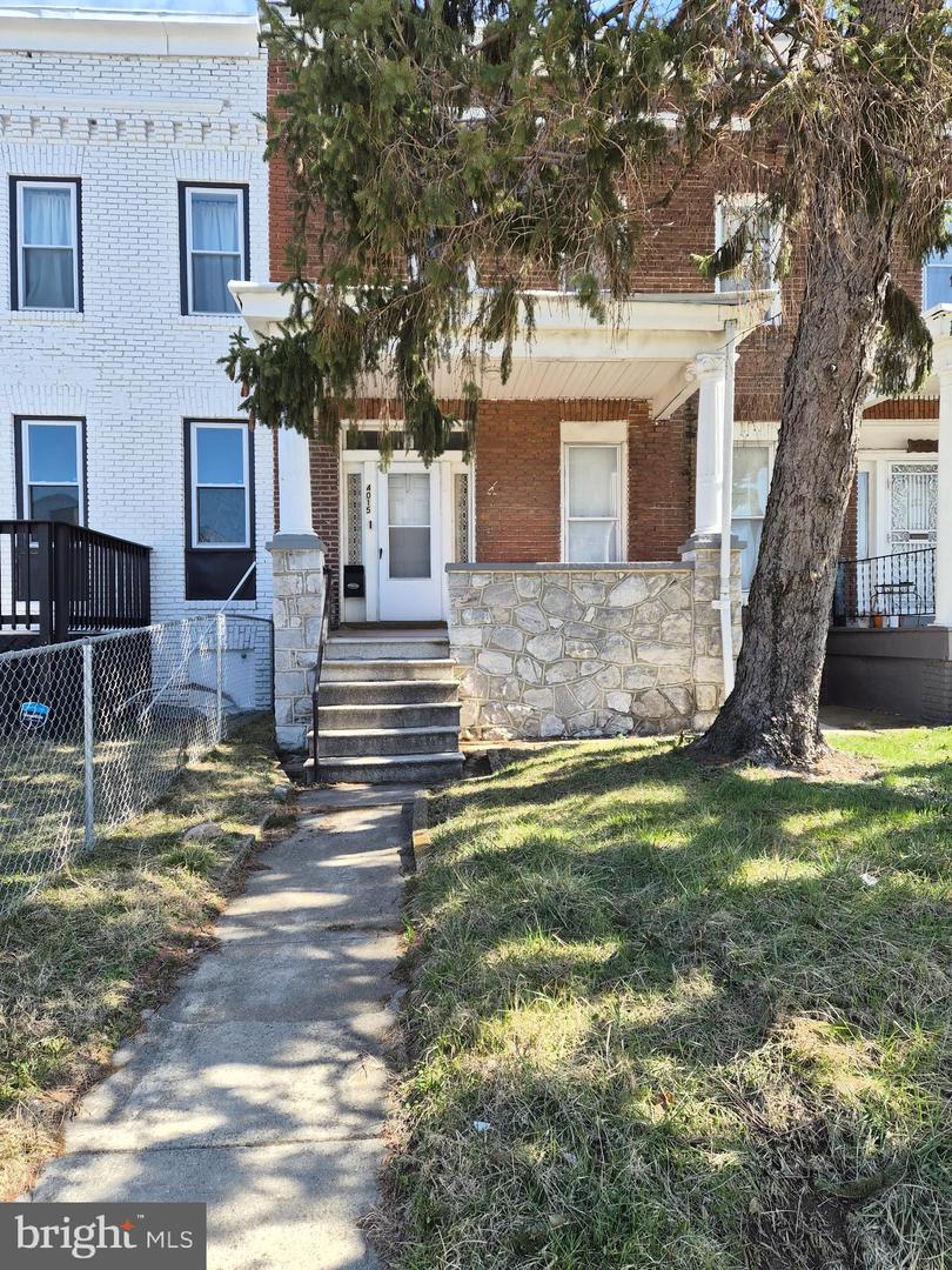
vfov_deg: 73.9
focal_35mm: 23
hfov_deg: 58.9
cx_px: 476
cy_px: 635
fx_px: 843
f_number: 1.8
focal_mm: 5.4
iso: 80
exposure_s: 1/1068
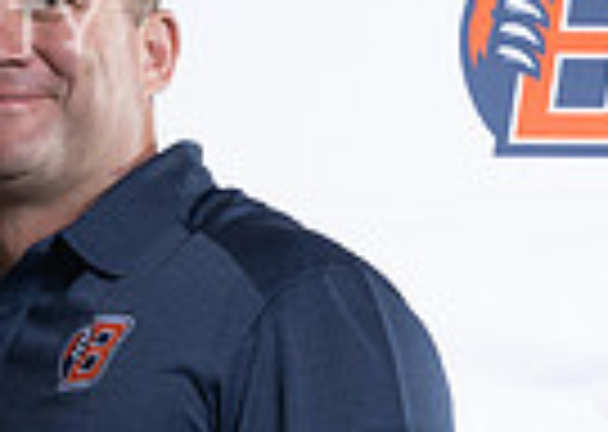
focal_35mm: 365
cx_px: -795
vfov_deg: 3.9
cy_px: 630
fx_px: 6293
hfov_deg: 5.4
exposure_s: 1/125
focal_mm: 50
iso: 320
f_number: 8
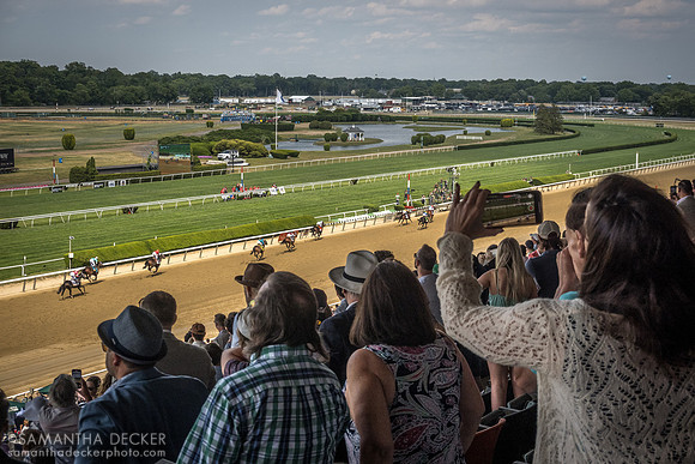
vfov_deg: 21.3
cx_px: 348
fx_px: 1233
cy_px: 232
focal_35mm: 64
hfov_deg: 31.5
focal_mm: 22.92
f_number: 4
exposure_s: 1/2000
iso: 250
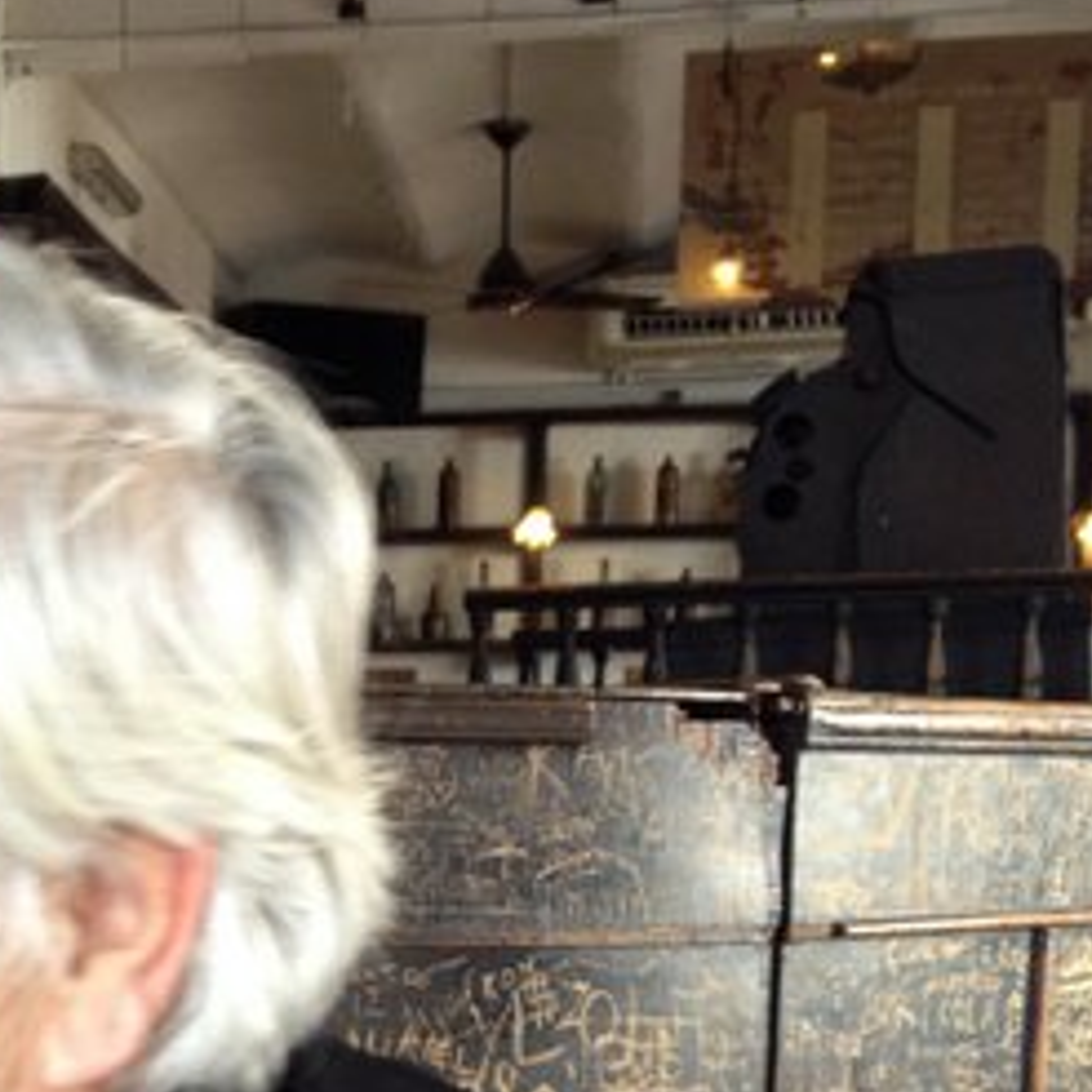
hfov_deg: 19.0
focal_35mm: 88
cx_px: -75
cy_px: 1094
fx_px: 3141
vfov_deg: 19.2
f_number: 2.4
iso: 80
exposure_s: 1/24
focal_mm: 4.28
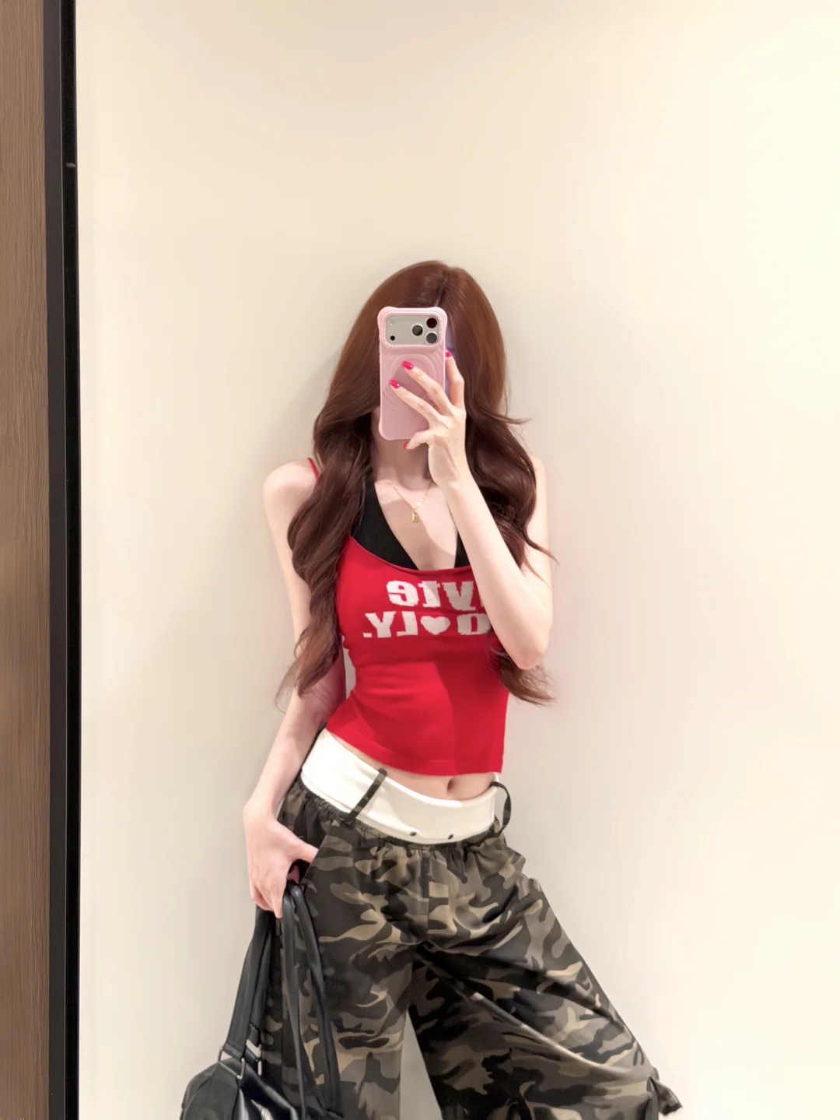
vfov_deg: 39.6
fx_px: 1552
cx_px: 420
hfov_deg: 30.3
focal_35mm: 48
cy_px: 560
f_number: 1.78
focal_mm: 6.76
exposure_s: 1/40
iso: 400
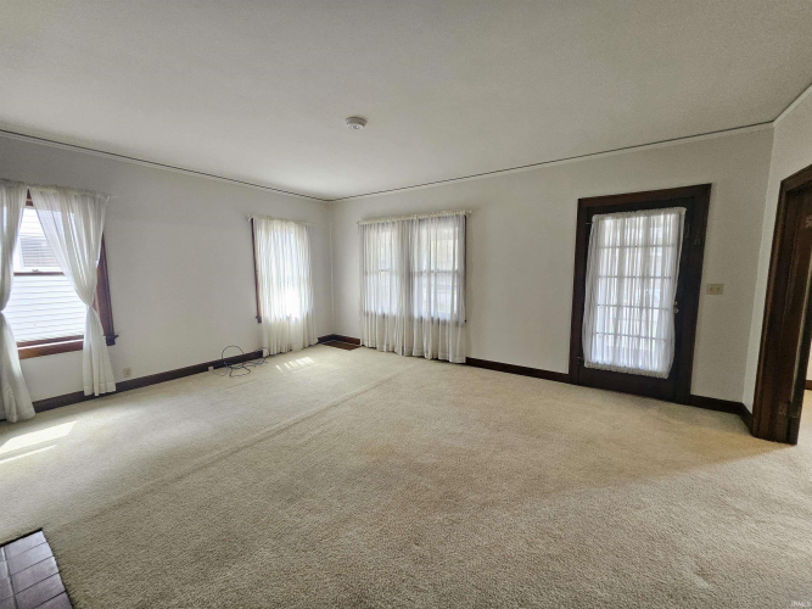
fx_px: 305
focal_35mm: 13
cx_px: 406
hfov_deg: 106.2
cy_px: 304
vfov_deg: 89.9
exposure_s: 1/60
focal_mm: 1.74
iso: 320
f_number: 2.2
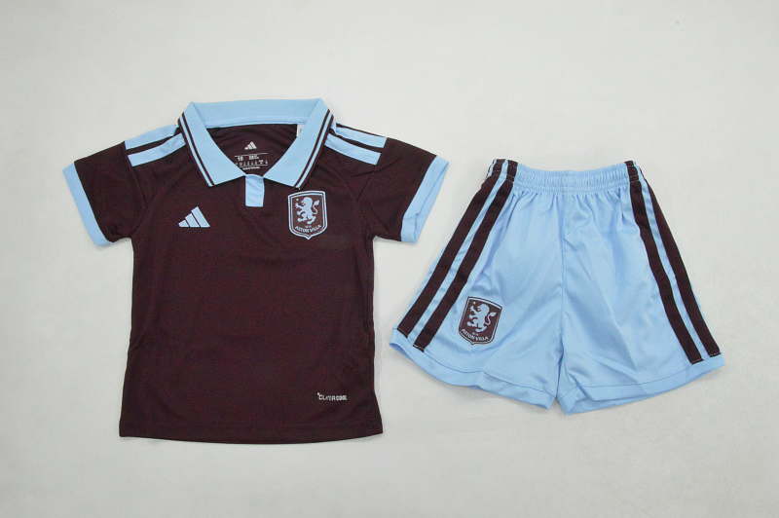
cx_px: 390
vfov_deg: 41.6
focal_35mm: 32
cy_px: 259
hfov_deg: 59.5
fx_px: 681
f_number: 25
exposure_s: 1/125
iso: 6400
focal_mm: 21
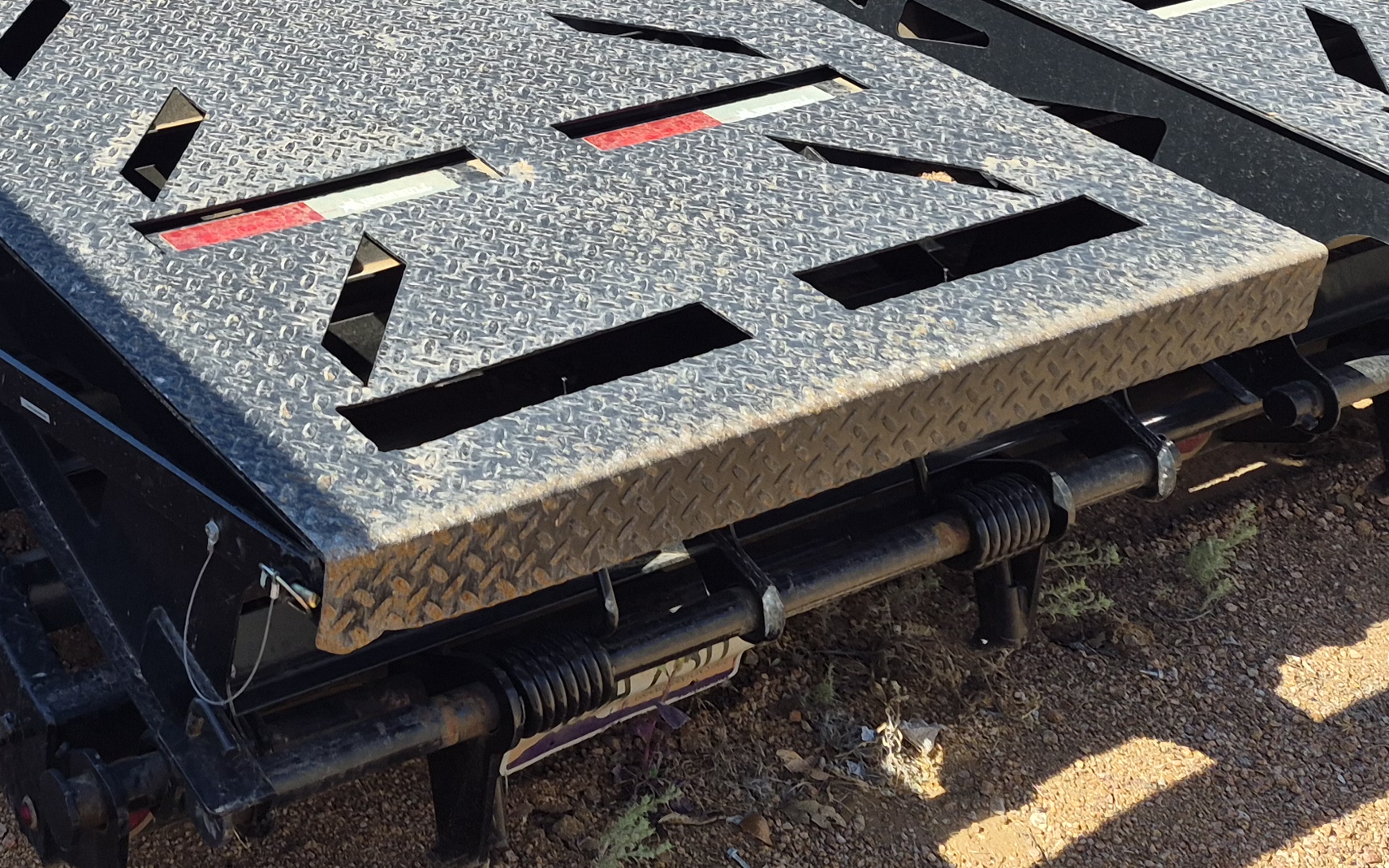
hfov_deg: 33.9
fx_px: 2158
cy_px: -37
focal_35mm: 57
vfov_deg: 21.8
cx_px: 166
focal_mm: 5.4
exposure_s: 1/3160
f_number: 1.8
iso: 80
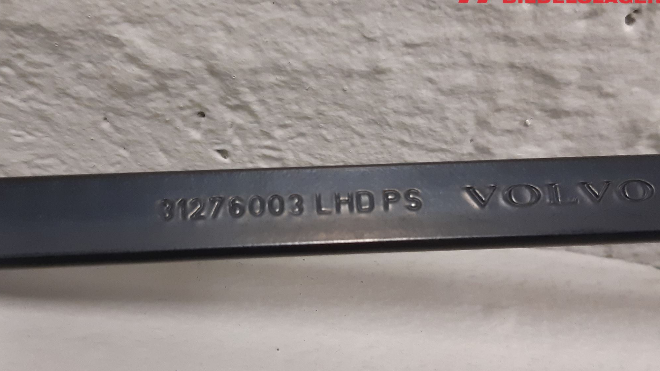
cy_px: 201
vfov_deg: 40.2
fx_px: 508
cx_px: 323
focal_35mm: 29
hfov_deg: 66.1
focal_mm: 3.93
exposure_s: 1/50
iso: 250
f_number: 1.7
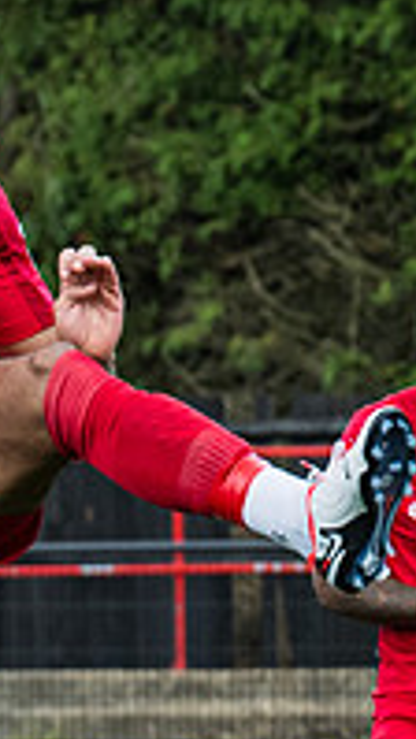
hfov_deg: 1.8
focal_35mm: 672
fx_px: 13172
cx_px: -261
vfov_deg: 3.2
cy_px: 276
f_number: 4
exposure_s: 1/1600
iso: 500
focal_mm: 95
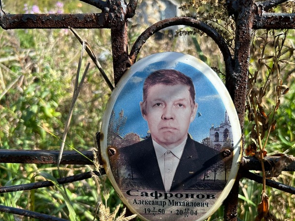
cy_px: 140
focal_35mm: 34
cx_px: 174
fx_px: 290
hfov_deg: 53.7
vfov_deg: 41.5
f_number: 1.5
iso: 50
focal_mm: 5.7
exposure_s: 1/1147
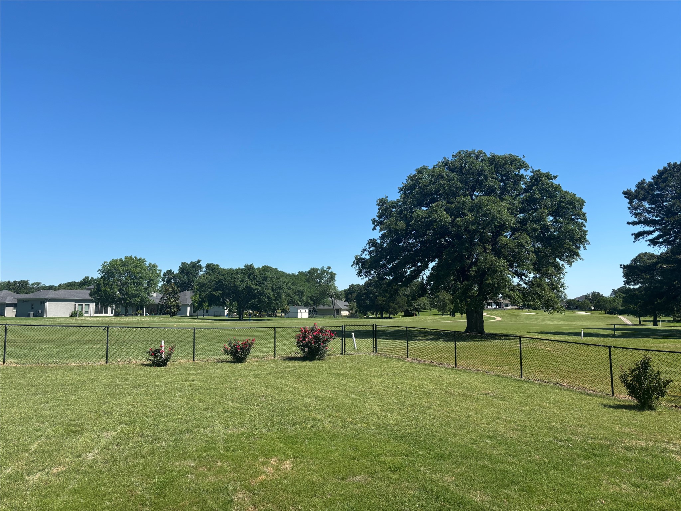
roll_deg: +0.2
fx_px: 511
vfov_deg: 53.1
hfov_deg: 67.3
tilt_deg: +7.1
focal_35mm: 26
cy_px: 256
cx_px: 340
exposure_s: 1/3021
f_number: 1.6
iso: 50
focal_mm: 5.96
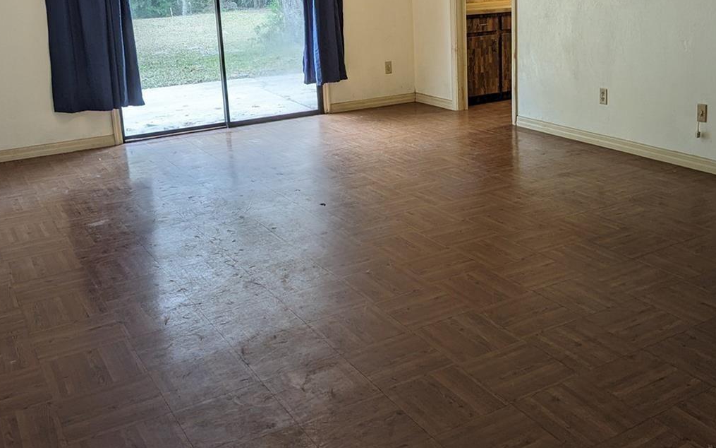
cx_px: 427
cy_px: 105
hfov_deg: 49.0
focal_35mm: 40
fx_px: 780
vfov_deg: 31.3
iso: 63
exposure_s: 1/146
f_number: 1.85
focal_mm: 6.81
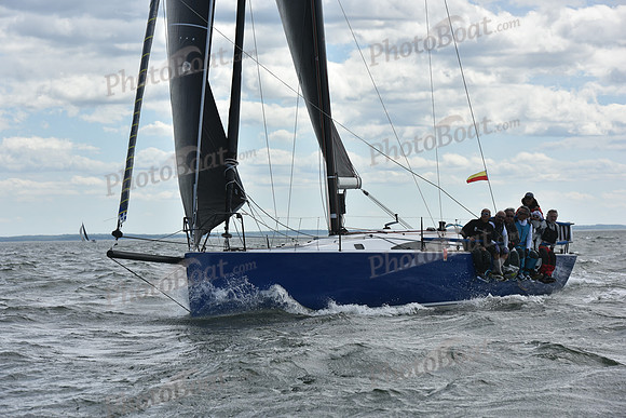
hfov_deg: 16.4
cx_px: 313
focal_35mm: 125
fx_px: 2174
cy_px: 209
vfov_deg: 11.0
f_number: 9
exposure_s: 1/1000
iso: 320
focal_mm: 125
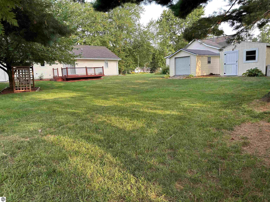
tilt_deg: -8.8
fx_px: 187
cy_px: 101
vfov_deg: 56.8
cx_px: 135
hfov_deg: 71.6
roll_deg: +3.2
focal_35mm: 24
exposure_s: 1/176
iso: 64
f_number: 1.78
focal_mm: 6.86
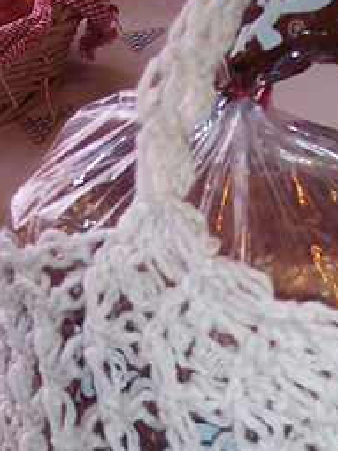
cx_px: 308
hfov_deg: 14.9
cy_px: 432
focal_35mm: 98
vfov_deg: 19.6
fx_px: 1277
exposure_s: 1/60
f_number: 2.8
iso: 140
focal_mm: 8
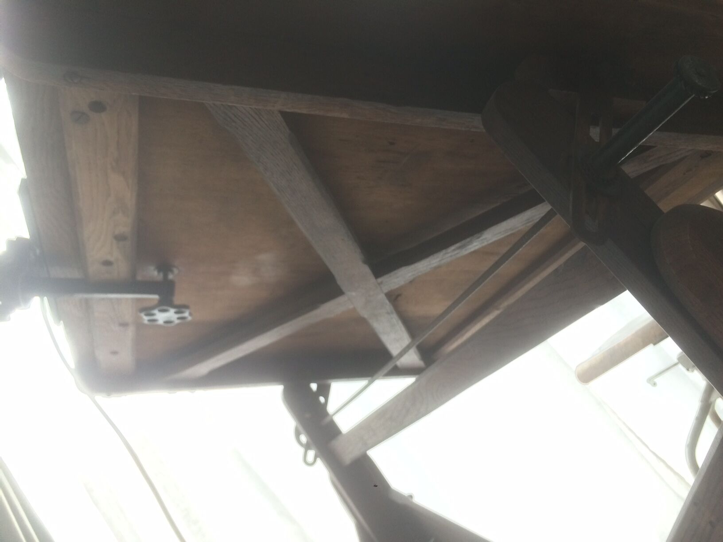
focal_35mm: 29
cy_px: 271
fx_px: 606
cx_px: 362
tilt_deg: +12.2
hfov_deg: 61.7
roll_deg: +37.2
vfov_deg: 48.2
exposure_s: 1/33
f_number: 2.2
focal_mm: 4.15
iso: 200
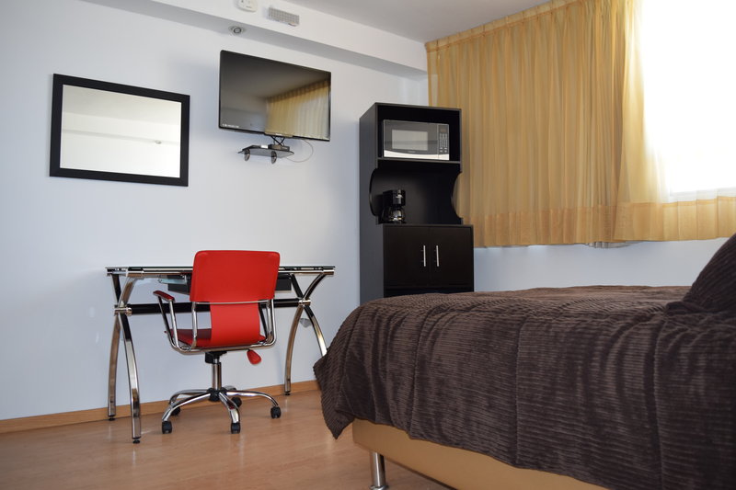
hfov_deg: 67.4
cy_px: 245
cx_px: 368
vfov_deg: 47.9
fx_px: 552
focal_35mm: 27
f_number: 4.5
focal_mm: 18
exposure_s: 1/80
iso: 800
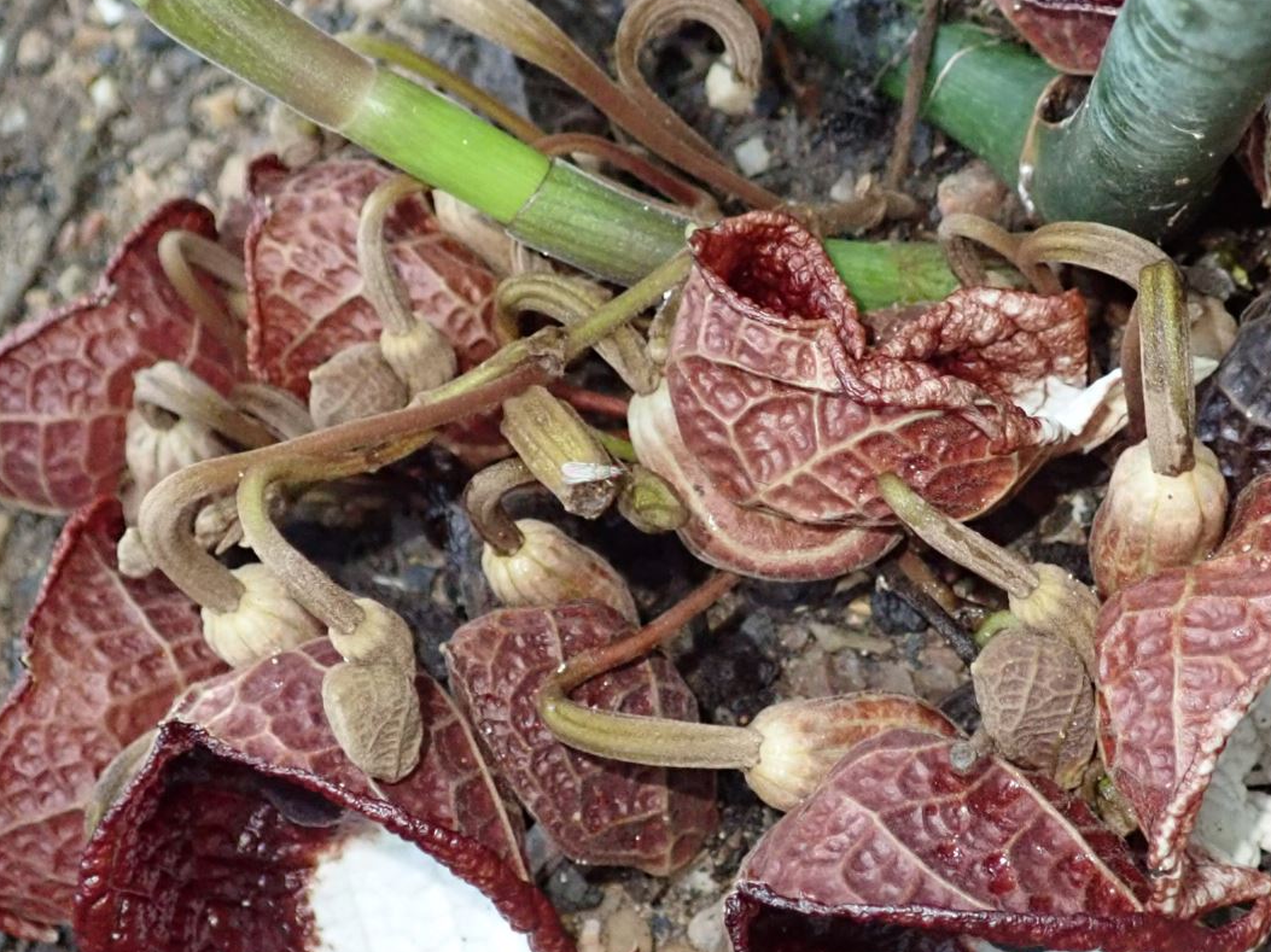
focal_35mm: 57
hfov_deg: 33.6
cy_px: 461
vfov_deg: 25.6
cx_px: 797
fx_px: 2092
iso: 800
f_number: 2.3
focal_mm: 5.5
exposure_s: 1/40
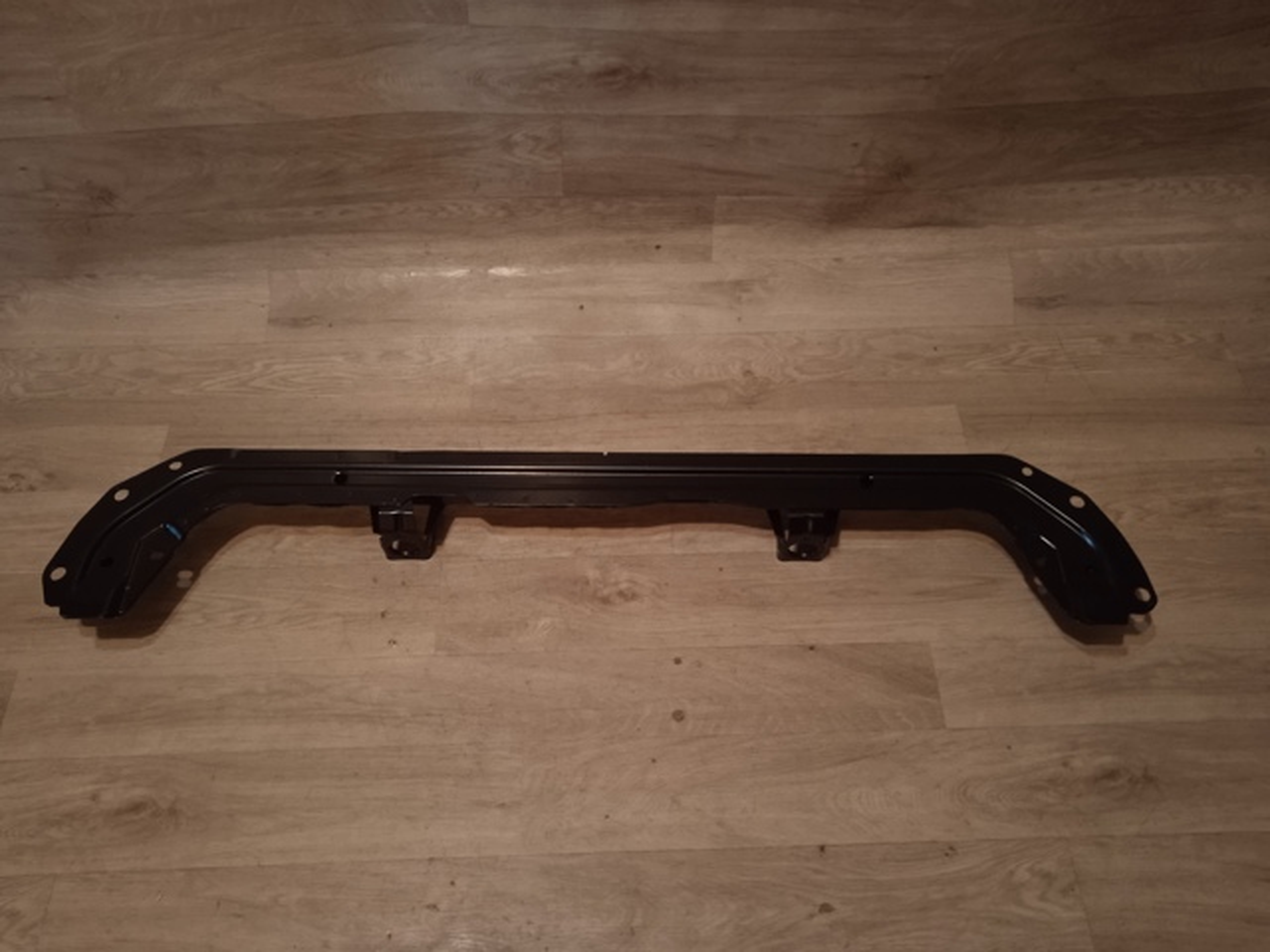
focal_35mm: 28
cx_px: 635
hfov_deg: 63.4
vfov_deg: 49.7
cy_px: 476
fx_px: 1027
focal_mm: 3.43
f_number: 2.2
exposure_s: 1/25
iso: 774
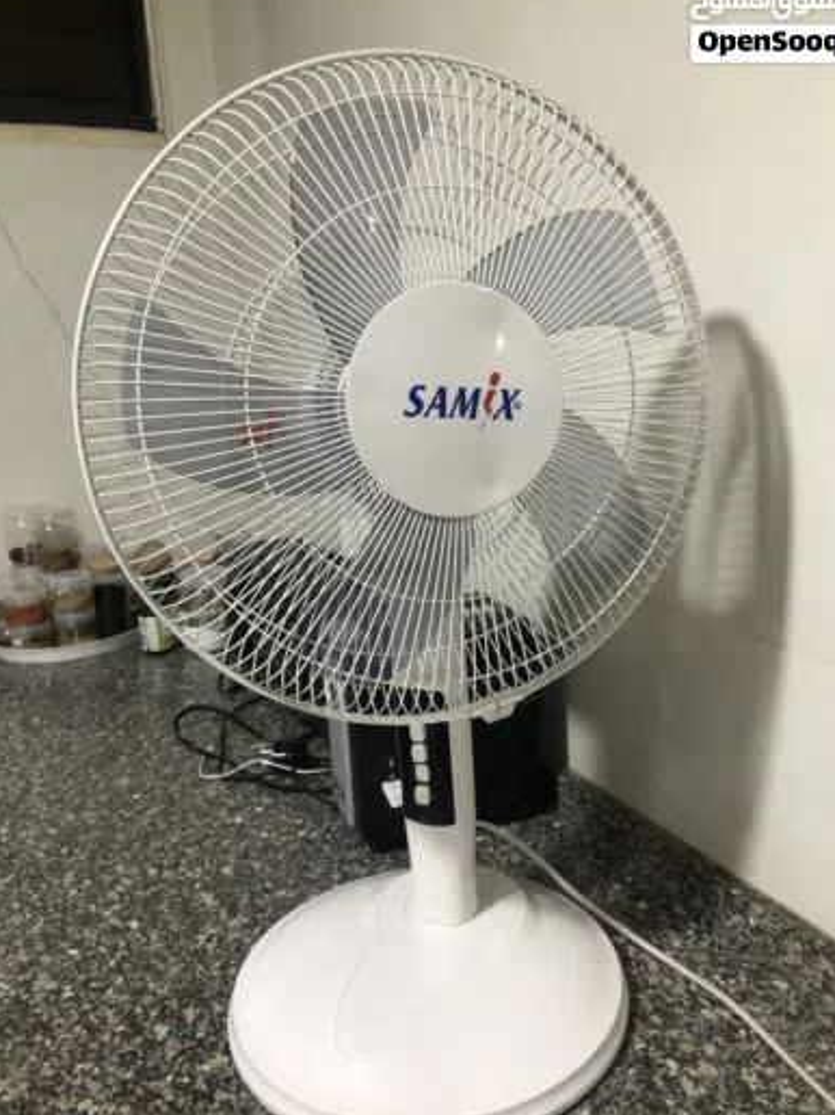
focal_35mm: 29
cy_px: 553
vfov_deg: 61.7
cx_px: 424
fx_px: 933
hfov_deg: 48.2
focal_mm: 3.99
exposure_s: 1/17
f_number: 1.8
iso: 64
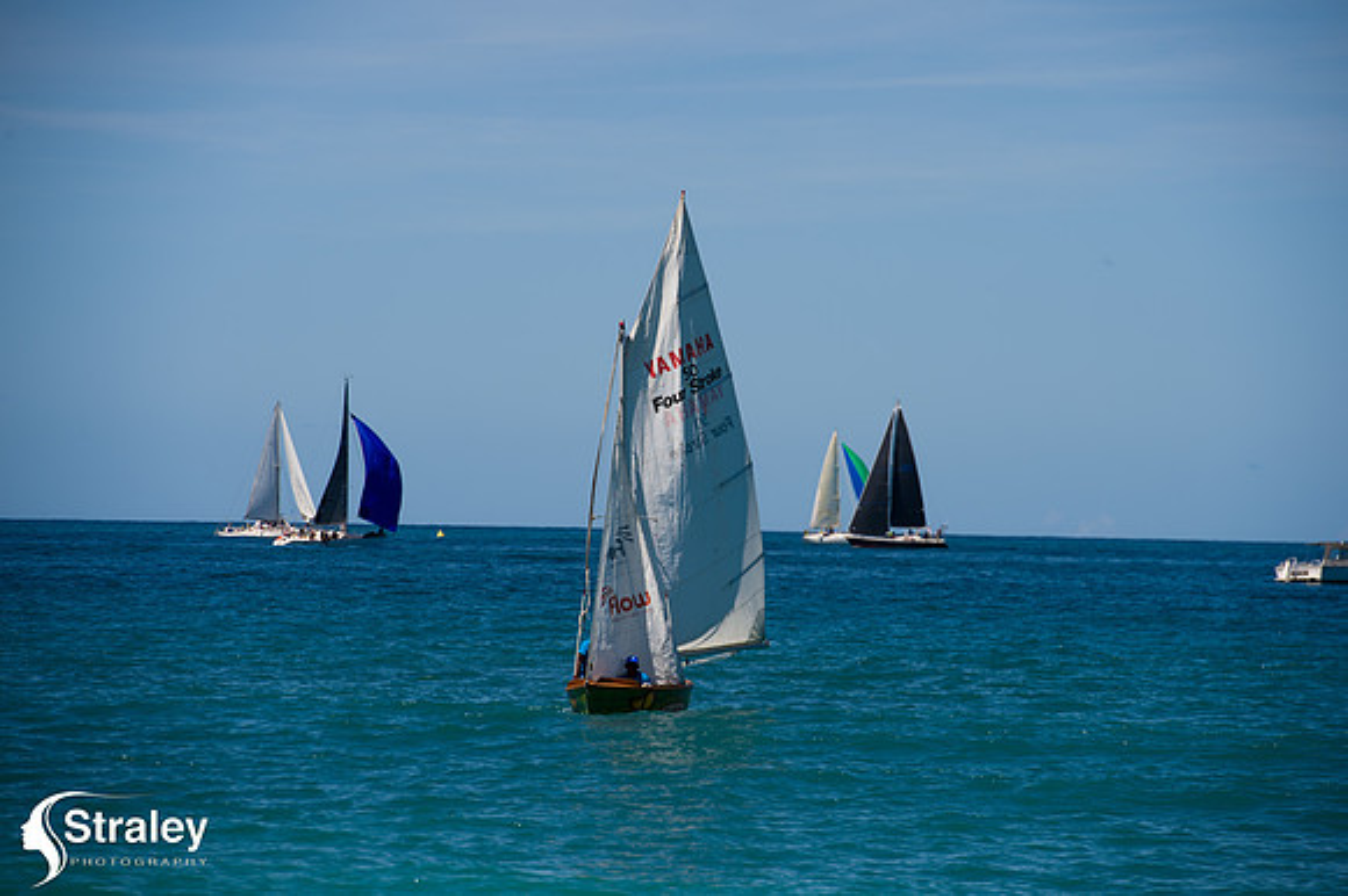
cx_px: 674
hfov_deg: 10.3
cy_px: 448
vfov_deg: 6.9
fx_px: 7484
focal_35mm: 200
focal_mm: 200
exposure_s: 1/800
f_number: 8
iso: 100
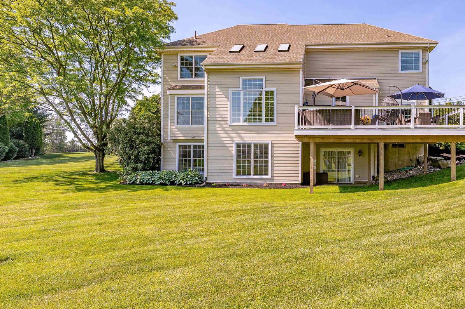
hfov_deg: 71.8
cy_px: 155
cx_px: 306
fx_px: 310
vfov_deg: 53.1
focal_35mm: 24
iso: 200
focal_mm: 14
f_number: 8
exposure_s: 1/400
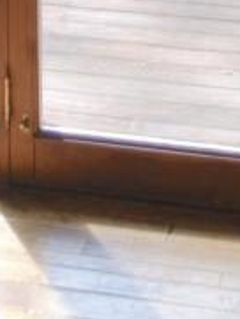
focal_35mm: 147
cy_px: -321
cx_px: 37
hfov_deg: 10.1
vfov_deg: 12.0
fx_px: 1357
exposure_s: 1/80
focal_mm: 24
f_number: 4.2
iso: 200
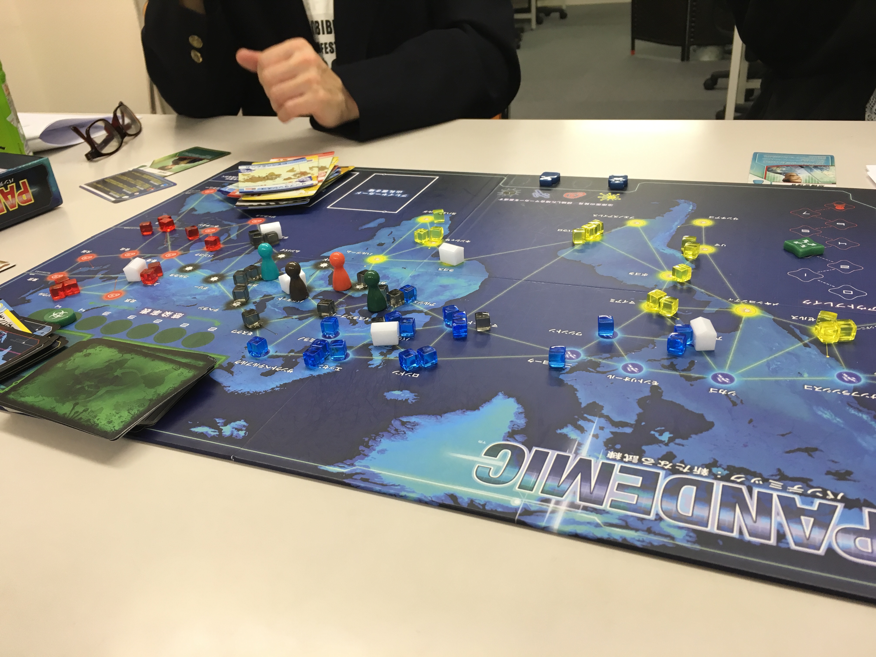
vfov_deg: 48.2
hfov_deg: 61.7
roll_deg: +4.7
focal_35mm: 29
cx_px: 438
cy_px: 328
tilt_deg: -28.3
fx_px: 734
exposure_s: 1/30
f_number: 2.2
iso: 50
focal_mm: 4.15
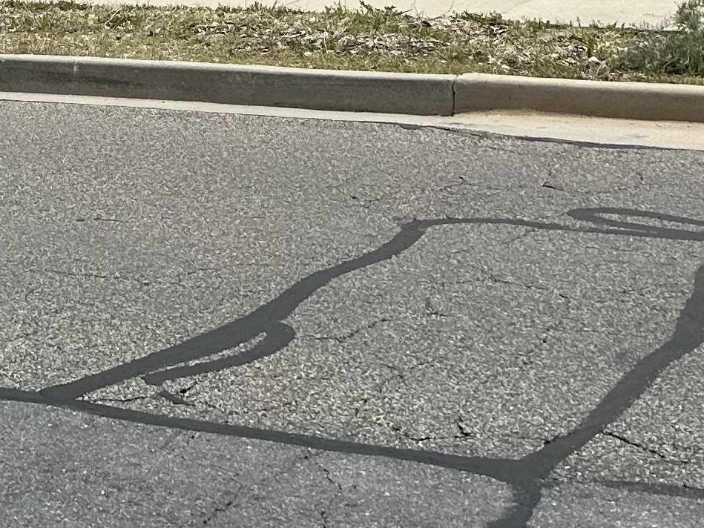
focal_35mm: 102
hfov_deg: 18.9
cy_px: -458
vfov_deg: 13.0
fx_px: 2075
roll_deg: -2.3
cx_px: 68
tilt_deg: +3.2
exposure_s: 1/10753
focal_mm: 6.86
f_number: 1.78
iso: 80
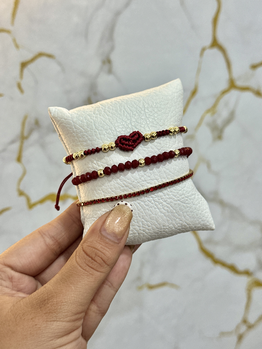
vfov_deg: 39.7
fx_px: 484
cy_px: 174
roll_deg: +2.2
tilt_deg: -17.7
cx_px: 131
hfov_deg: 30.3
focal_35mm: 48
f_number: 1.78
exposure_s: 1/60
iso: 125
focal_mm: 6.86
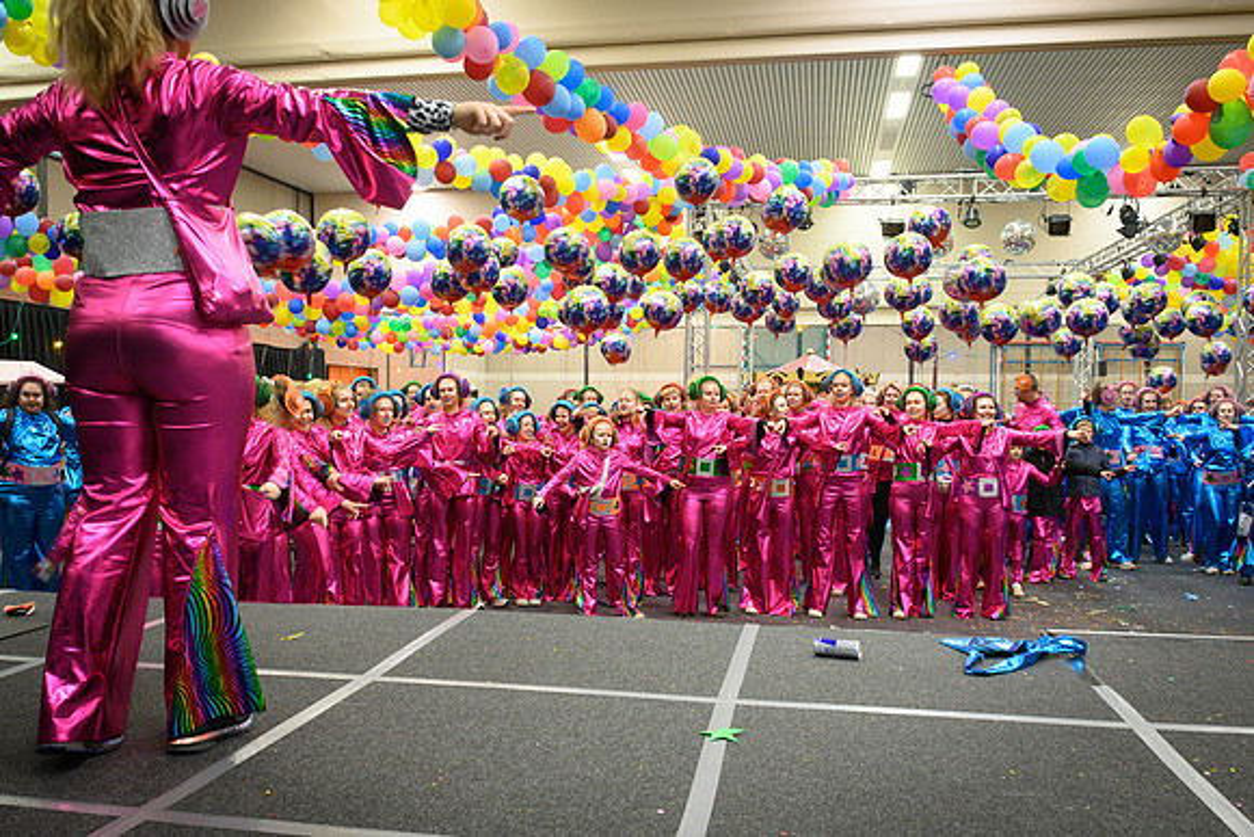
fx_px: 1079
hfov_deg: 60.3
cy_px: 450
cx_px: 602
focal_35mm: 31
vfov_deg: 42.3
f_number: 8
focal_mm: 18
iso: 1600
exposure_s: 1/20
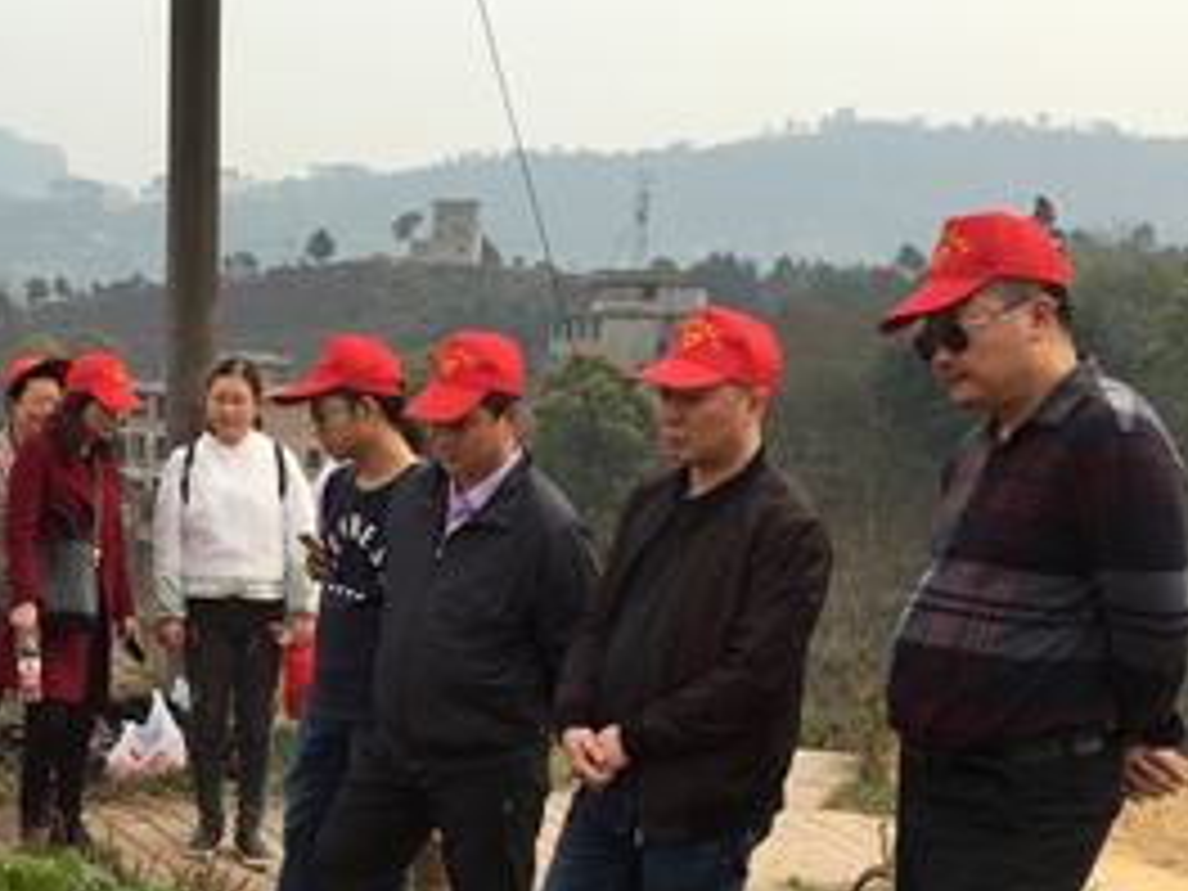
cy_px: 736
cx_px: 112
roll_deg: -2.2
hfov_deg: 33.1
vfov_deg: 26.0
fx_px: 1888
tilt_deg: -11.4
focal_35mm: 55
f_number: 2.2
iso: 32
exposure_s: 1/1099
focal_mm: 4.15
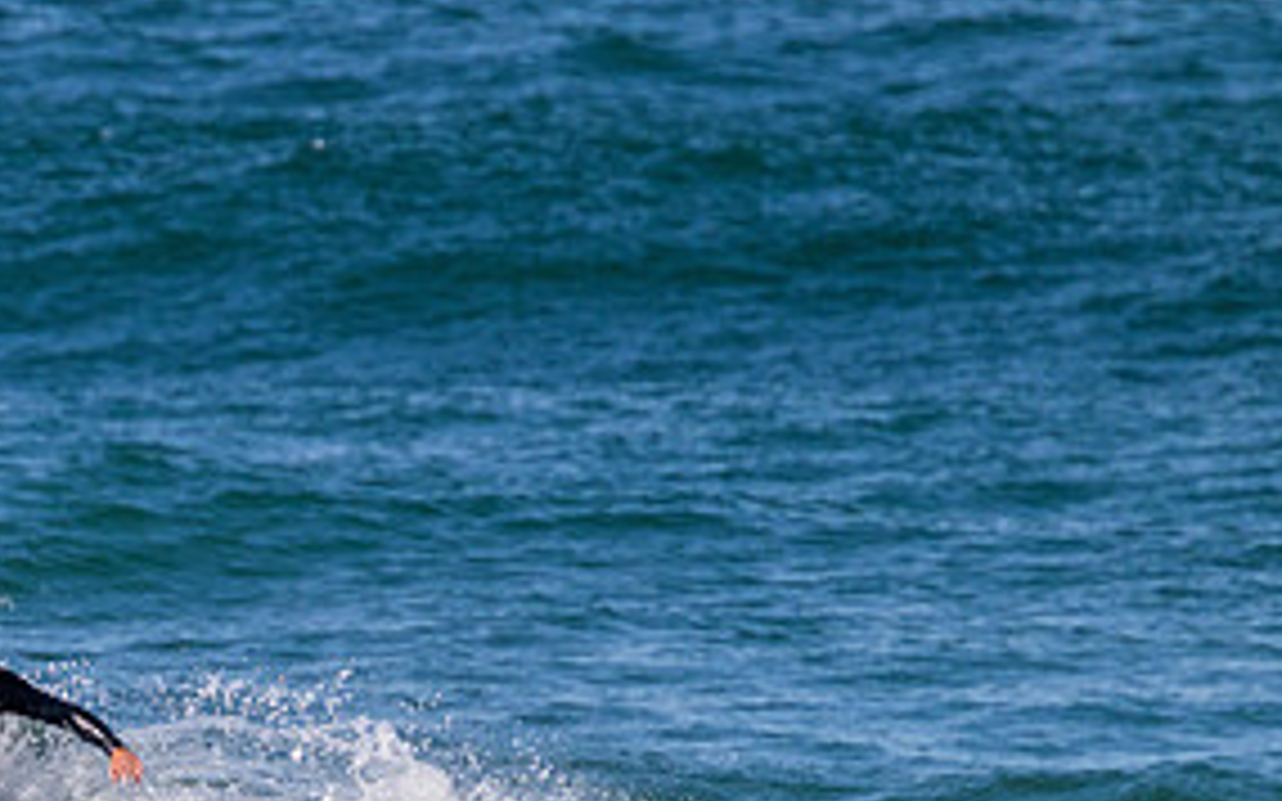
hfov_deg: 1.3
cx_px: 9
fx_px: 58057
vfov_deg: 0.8
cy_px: 839
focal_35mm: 1662
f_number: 11
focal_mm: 800
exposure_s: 1/2000
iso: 1000
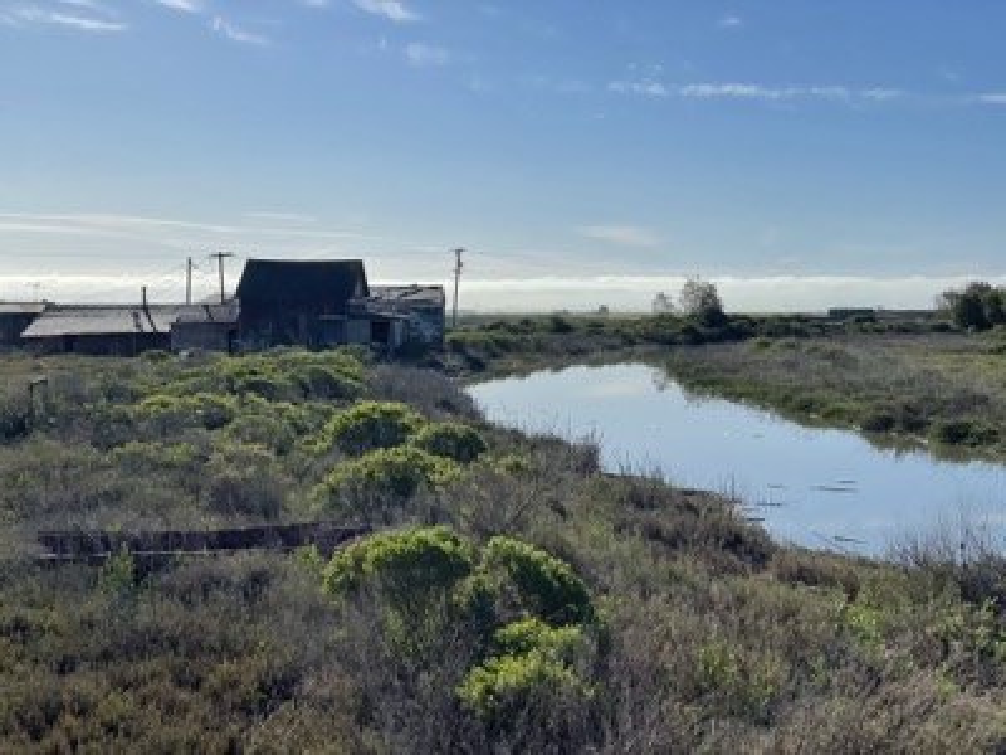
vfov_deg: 28.0
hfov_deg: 36.8
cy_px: 378
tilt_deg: -1.6
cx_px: 503
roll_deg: +0.6
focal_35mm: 52
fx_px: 1511
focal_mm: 6
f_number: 2
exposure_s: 1/4348
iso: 25
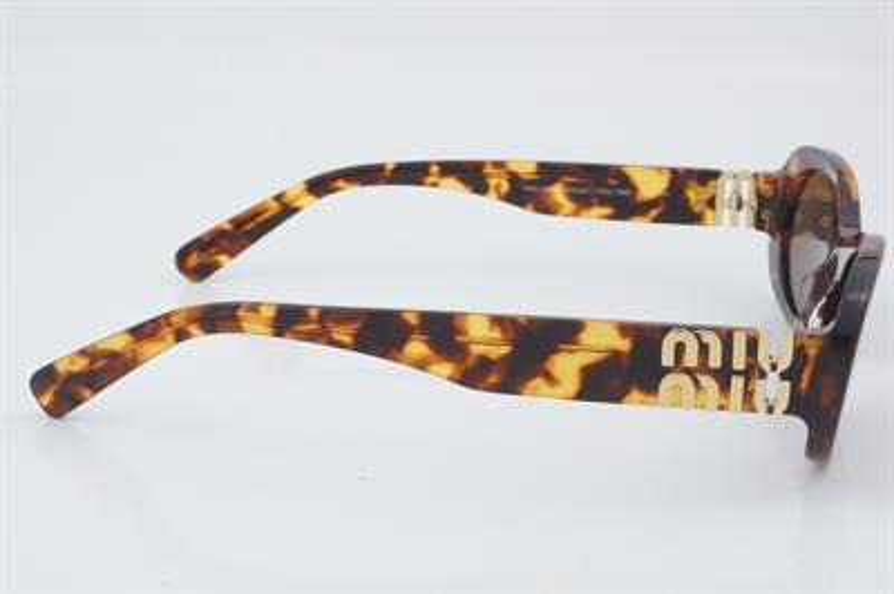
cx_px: 447
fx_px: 1675
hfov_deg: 29.9
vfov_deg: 20.1
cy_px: 297
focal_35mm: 68
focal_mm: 45
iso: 100
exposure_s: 1/3
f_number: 32
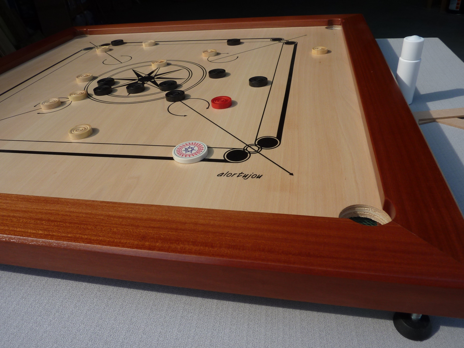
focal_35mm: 25
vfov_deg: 54.9
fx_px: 335
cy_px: 174
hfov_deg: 69.4
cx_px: 232
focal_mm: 4.1
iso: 80
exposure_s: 1/400
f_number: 5
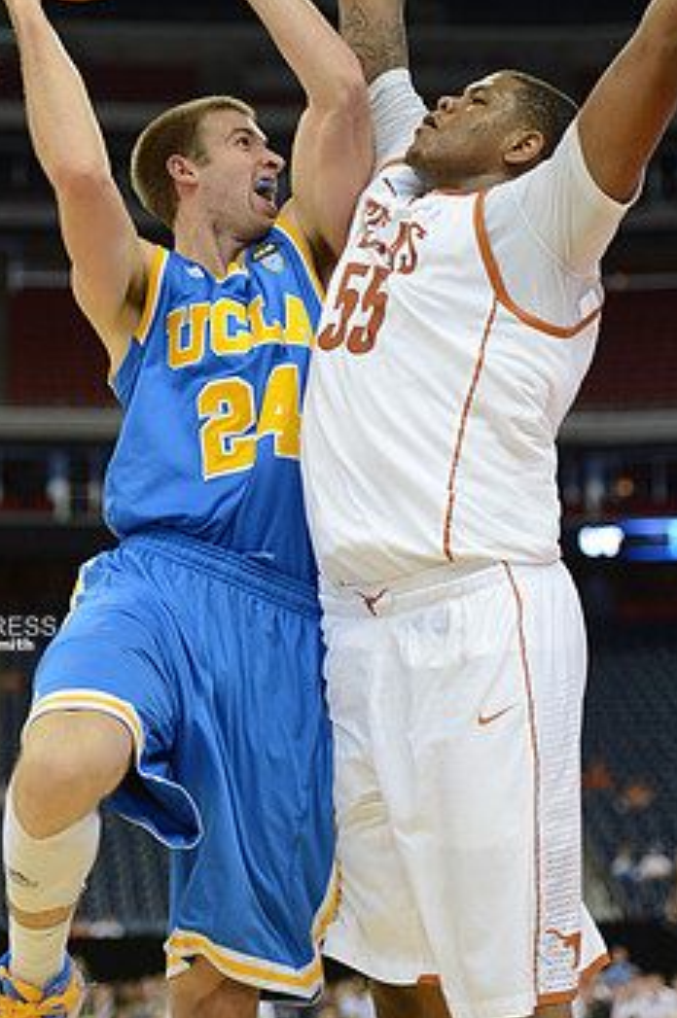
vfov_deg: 18.4
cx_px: 273
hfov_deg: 12.3
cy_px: 370
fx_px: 3137
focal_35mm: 111
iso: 2500
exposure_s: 1/1000
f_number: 2.8
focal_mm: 86
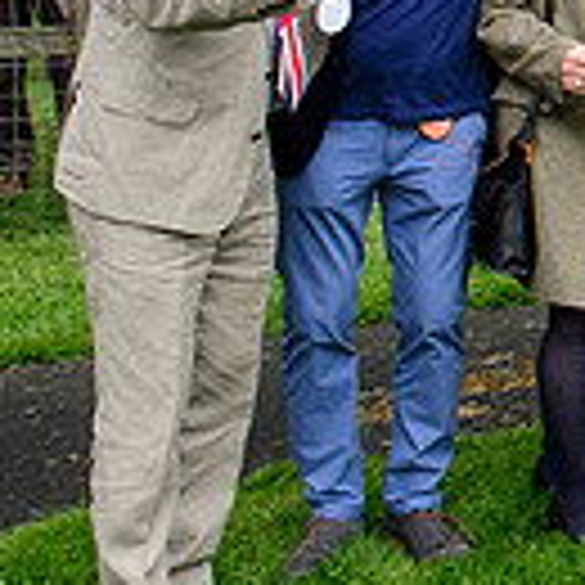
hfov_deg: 15.2
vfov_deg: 18.4
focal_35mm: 91
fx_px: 1740
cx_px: 1192
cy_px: -45
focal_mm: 24
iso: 500
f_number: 8
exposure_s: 1/160
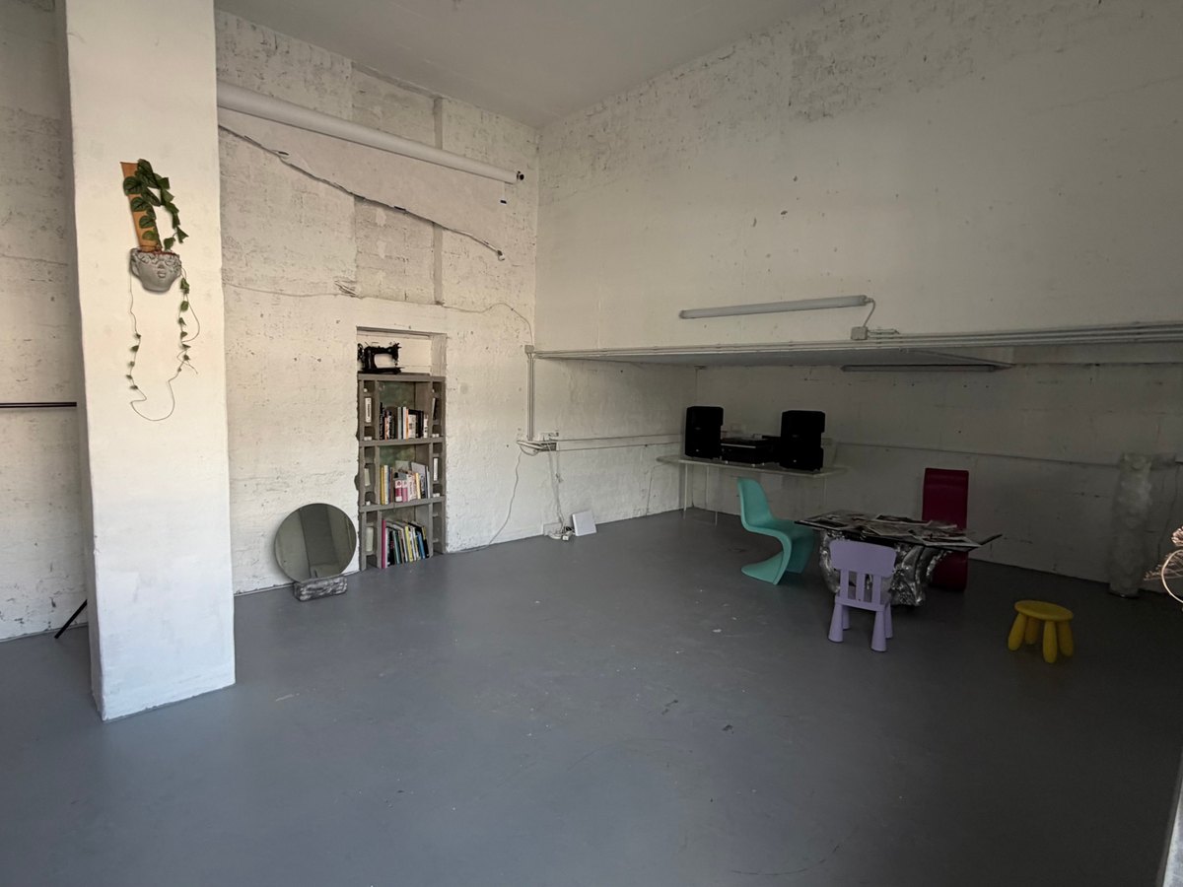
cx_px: 592
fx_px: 478
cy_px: 444
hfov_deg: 102.1
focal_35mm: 14
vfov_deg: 85.7
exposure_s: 1/121
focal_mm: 2.22
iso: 160
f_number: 2.2
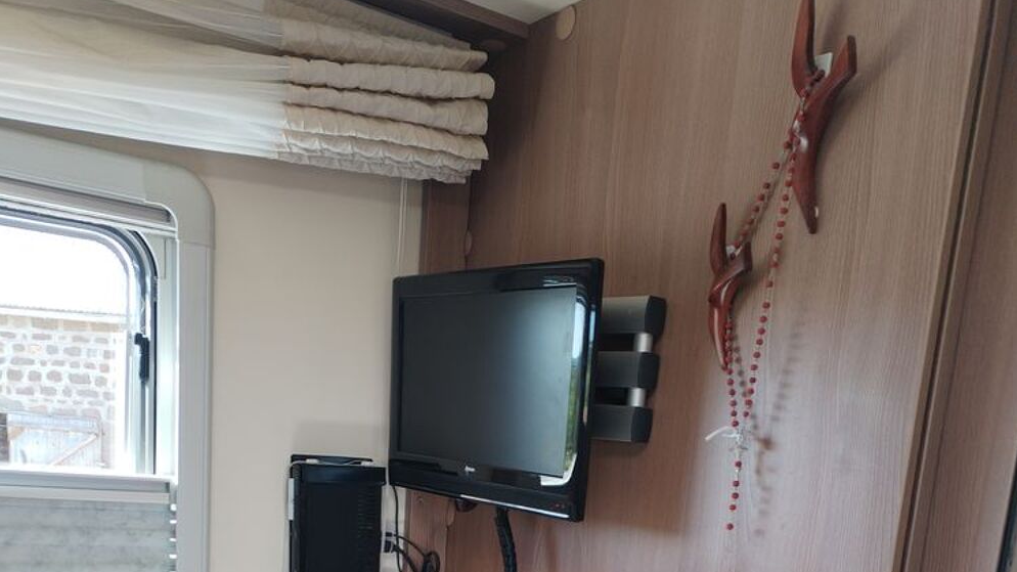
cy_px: 672
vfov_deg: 27.7
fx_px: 1025
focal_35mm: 38
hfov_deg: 52.8
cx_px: 510
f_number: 1.8
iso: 144
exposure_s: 1/60
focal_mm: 4.75
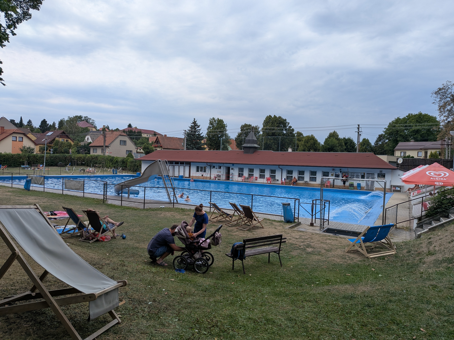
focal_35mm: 24
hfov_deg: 71.6
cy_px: 170
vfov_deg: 56.8
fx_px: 315
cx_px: 227
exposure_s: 1/1433
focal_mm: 4.53
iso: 28
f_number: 1.7
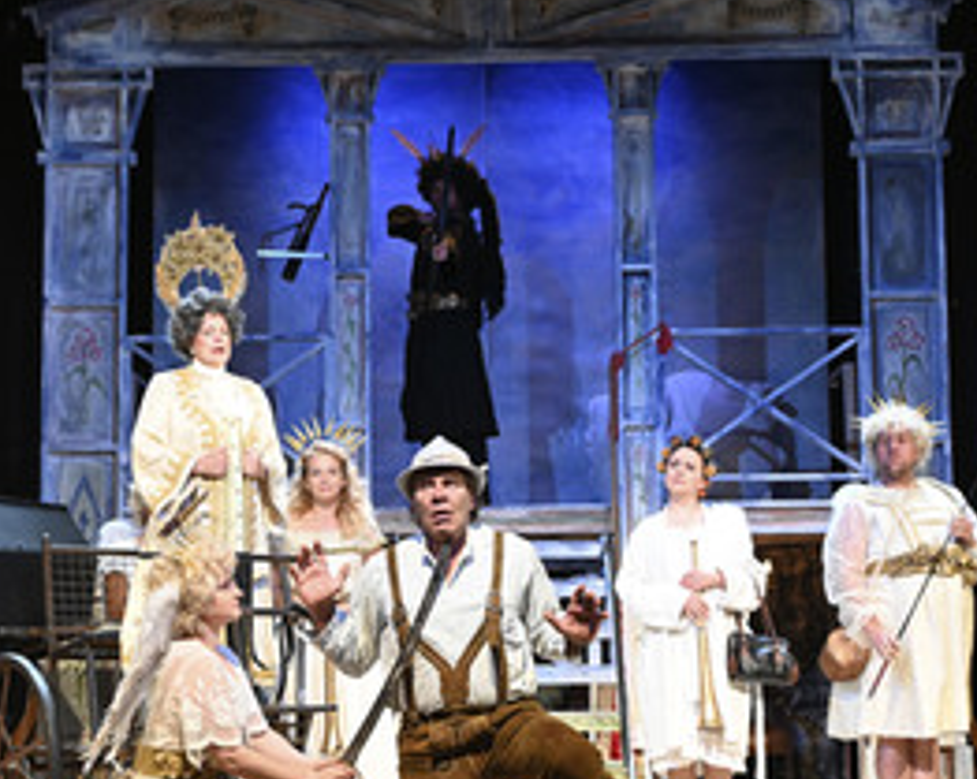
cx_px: 446
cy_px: 529
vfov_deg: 24.0
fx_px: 1820
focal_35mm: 63
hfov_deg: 30.0
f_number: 5
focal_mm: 39
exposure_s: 1/200
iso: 3200
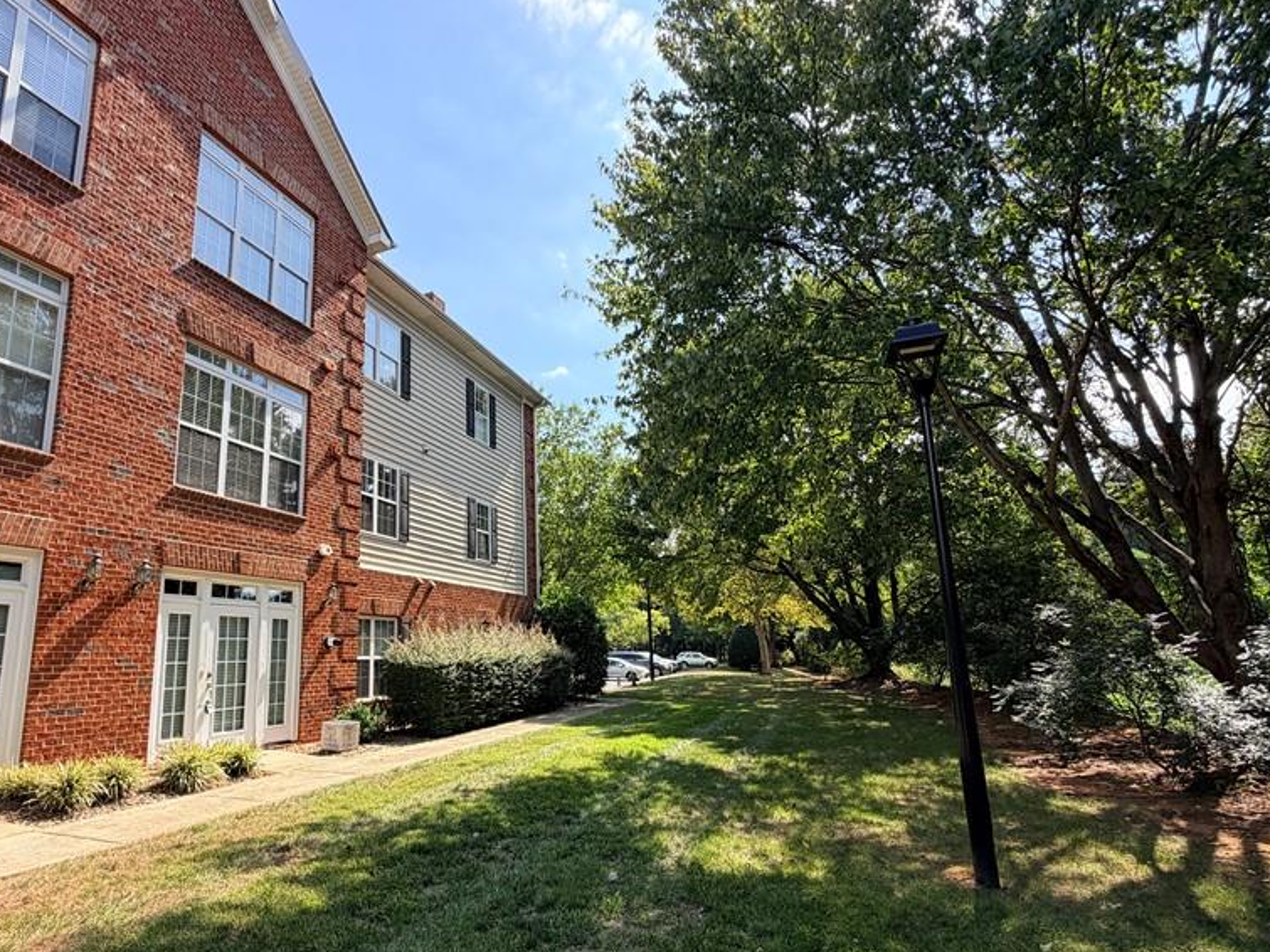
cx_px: 569
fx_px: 697
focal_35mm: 19
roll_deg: +2.1
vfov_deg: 68.5
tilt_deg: +10.9
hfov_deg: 84.4
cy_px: 528
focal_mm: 2.22
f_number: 2.2
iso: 40
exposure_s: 1/602
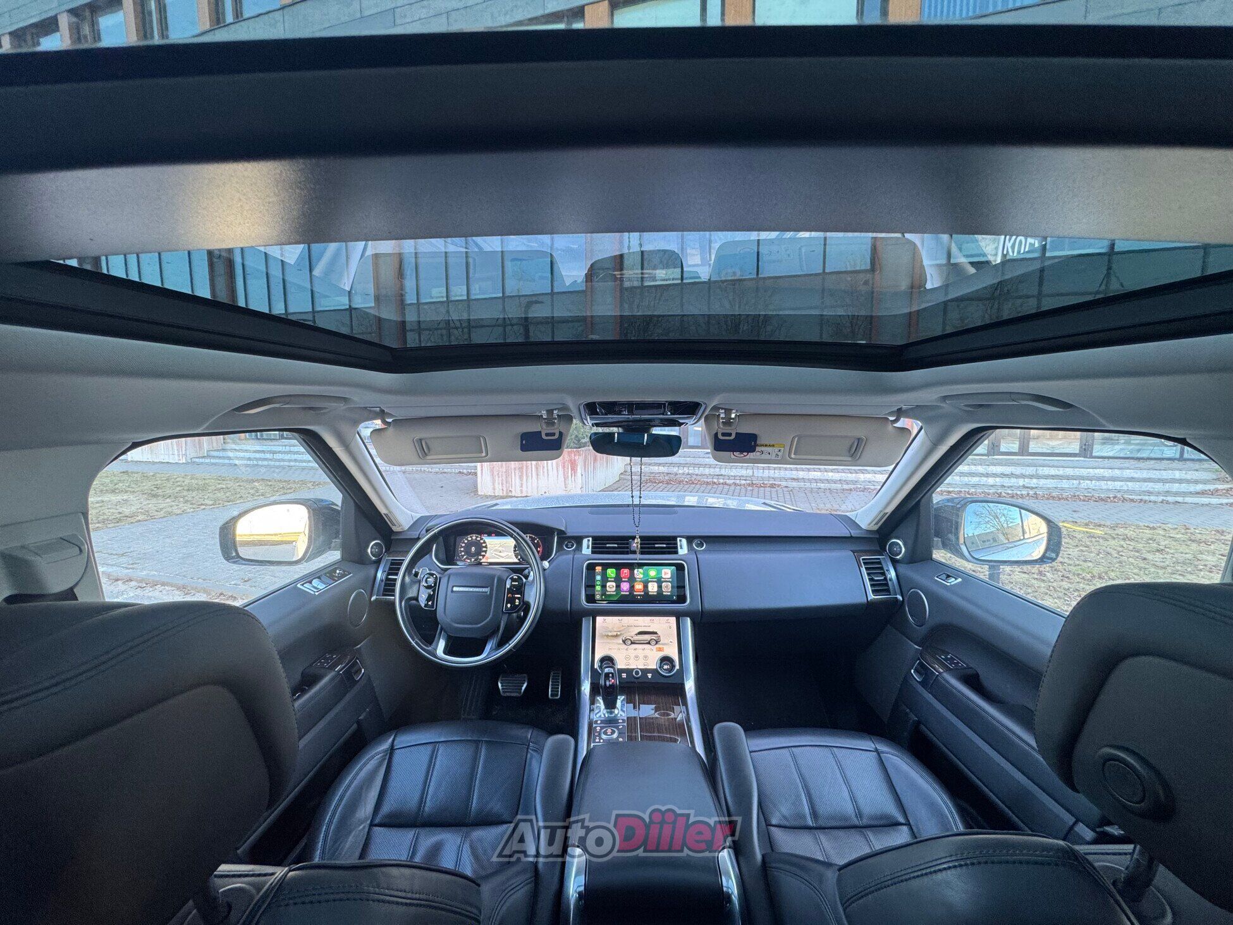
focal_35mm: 14
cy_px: 462
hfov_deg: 102.1
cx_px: 616
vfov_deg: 85.7
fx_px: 499
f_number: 2.2
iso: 160
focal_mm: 2.22
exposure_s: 1/100
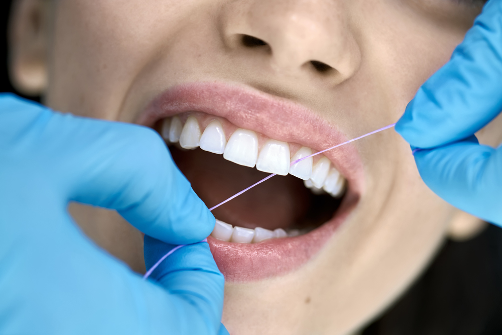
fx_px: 1395
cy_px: 168
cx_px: 251
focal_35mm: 100
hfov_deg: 20.4
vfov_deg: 13.7
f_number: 4
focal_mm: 100
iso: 320
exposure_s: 1/100
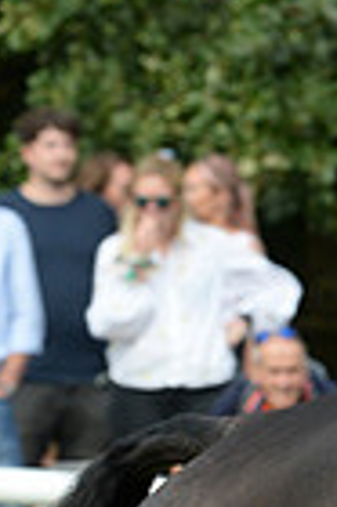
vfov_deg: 2.3
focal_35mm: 914
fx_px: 12865
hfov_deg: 1.5
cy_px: 616
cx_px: 971
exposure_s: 1/1000
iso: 1250
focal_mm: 220
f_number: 9
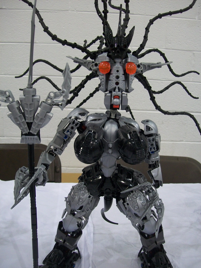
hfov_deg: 39.7
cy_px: 134
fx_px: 279
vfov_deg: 51.4
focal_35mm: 36
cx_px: 100
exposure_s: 1/30
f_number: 2.7
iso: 160
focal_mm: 6
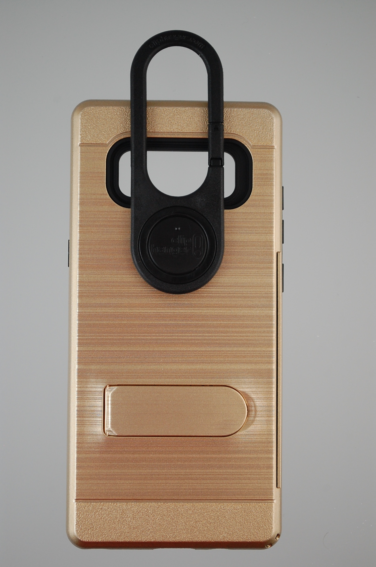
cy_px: 284
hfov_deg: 16.5
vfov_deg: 24.7
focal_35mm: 82
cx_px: 188
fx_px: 1297
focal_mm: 55
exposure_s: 1/30
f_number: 5.6
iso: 560
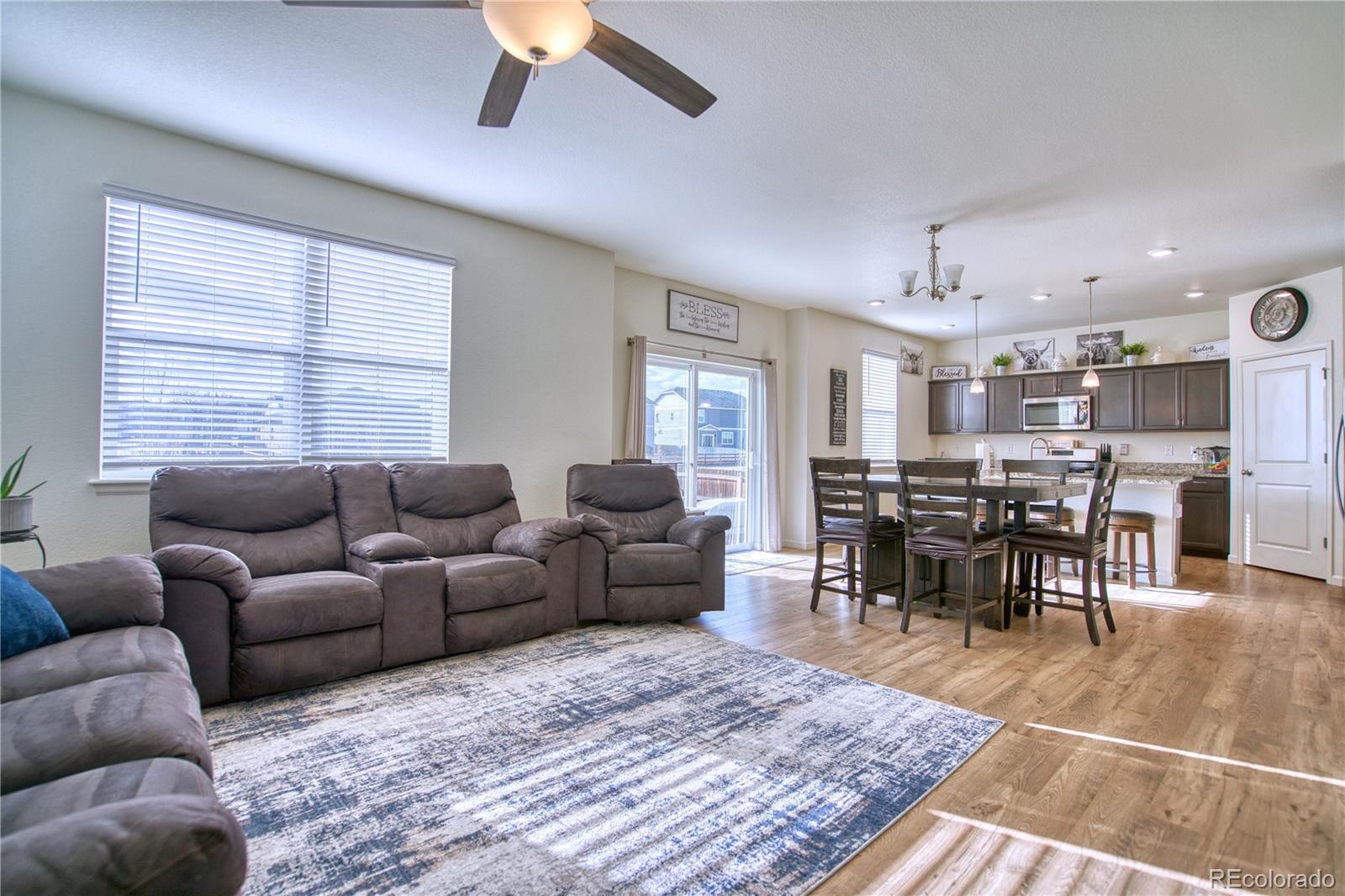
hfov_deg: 96.7
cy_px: 448
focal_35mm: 16
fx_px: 598
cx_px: 672
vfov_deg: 73.7
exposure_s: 1/500
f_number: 4
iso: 500
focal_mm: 16
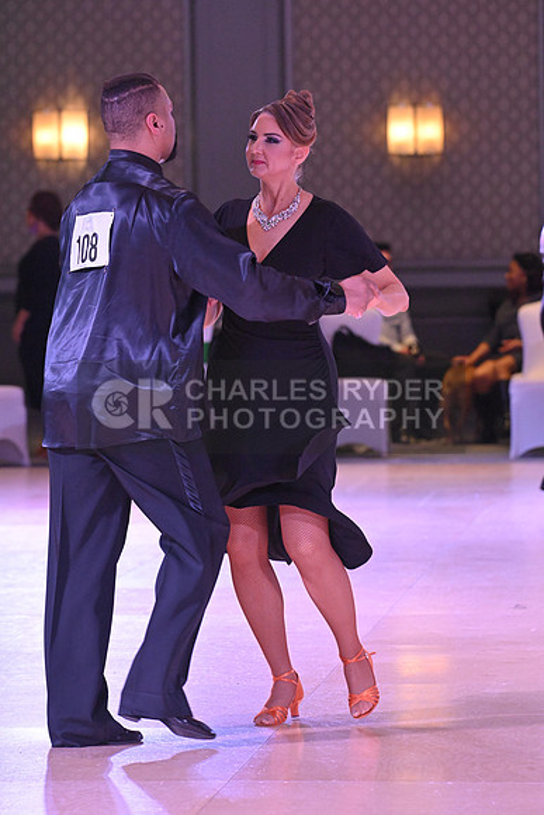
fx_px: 4530
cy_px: 408
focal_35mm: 200
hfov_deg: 6.9
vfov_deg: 10.3
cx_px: 272
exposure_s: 1/400
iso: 5000
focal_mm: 200
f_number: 6.3
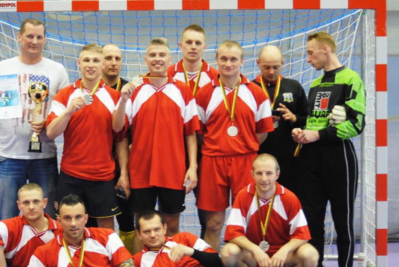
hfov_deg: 15.9
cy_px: 143
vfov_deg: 10.7
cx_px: 159
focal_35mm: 129
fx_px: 1432
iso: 800
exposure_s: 1/50
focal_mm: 70
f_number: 4
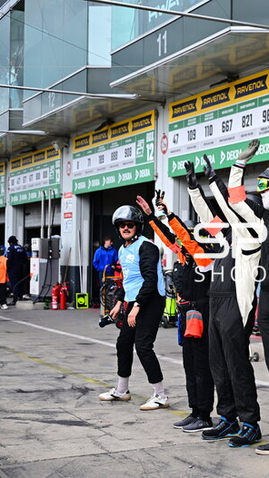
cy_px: 241
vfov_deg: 30.2
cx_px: 362
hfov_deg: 16.2
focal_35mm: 70
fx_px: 889
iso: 180
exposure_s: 1/640
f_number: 2.8
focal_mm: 44
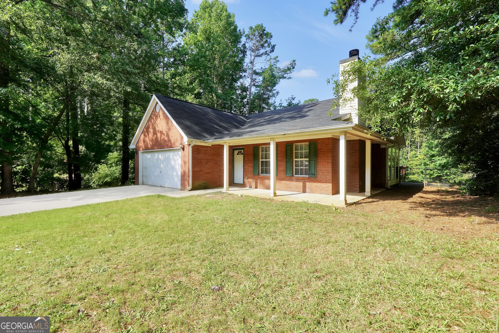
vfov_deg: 72.1
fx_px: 229
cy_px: 166
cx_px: 250
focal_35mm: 16
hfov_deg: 95.0
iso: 100
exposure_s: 1/125
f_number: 8
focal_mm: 11
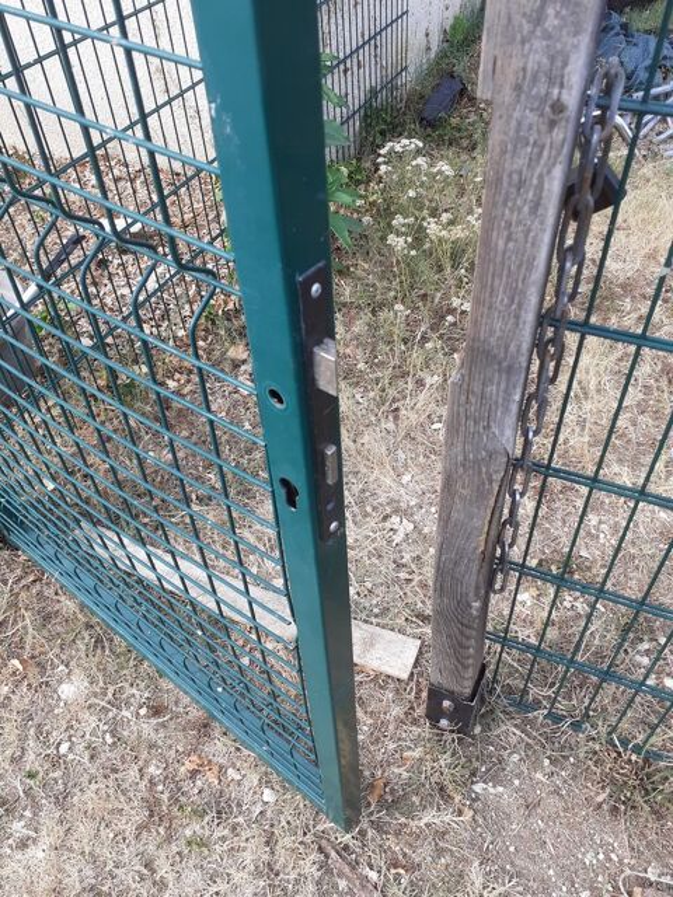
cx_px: 336
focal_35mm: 27
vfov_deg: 65.3
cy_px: 448
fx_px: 700
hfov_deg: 51.4
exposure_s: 1/354
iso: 40
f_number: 1.9
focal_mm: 3.6
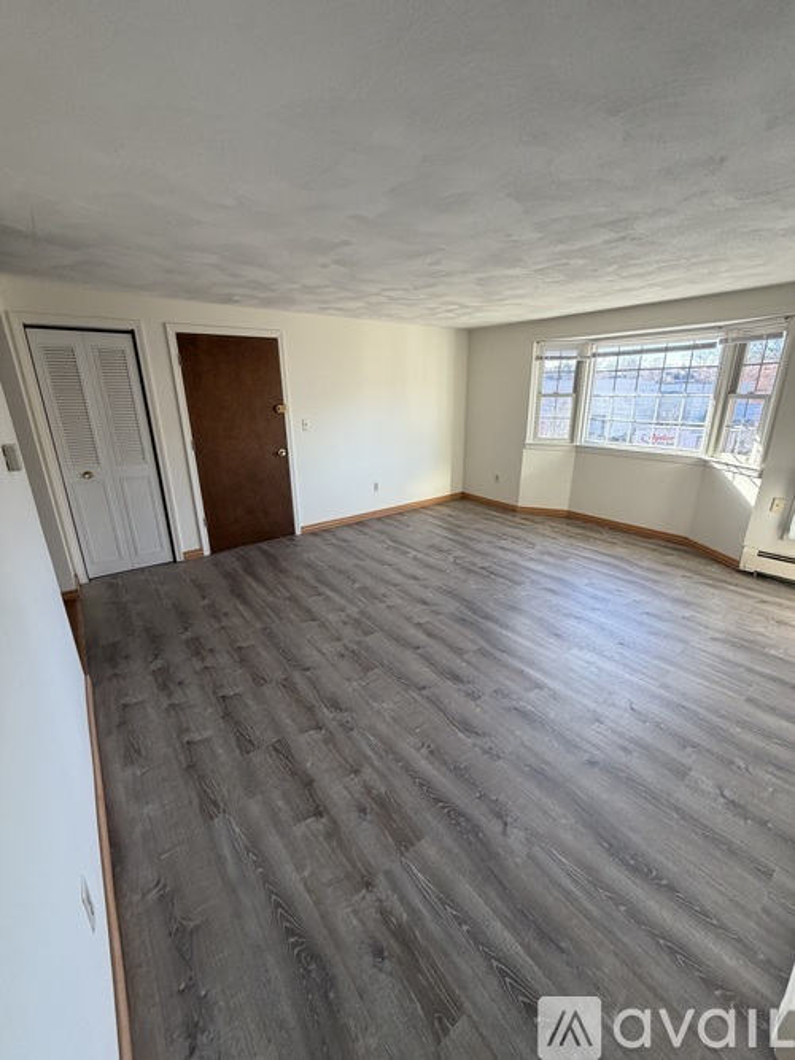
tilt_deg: -18.7
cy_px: 530
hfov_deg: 85.7
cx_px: 398
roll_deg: +0.8
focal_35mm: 14
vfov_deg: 102.1
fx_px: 429
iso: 250
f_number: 2.2
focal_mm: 2.22
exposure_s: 1/121
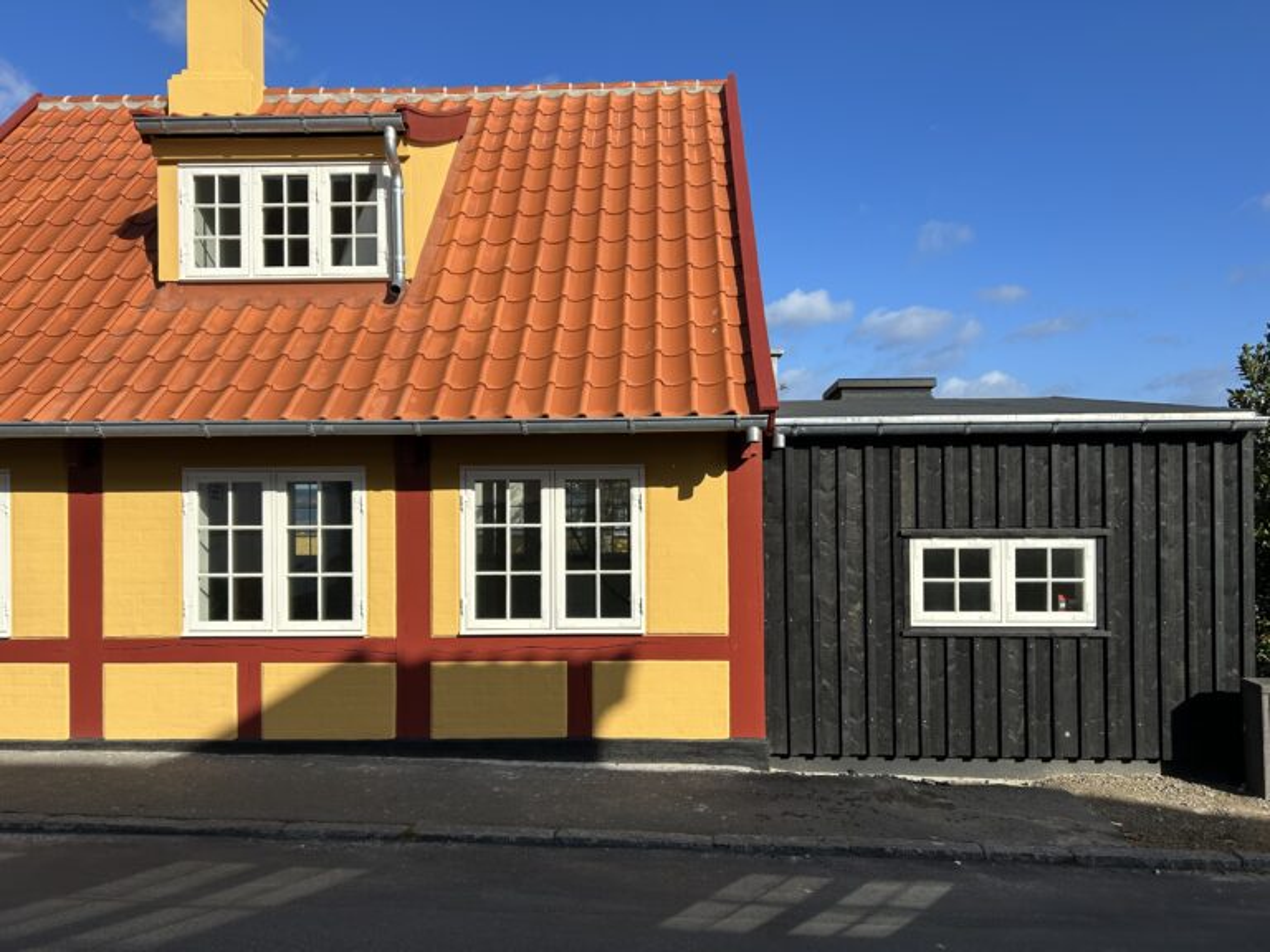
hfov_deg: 67.3
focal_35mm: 26
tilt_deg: -0.8
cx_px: 635
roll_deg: +1.0
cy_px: 476
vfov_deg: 53.1
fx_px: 954
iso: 50
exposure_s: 1/4630
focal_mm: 5.7
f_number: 1.5
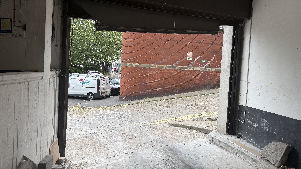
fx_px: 215
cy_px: 76
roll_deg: -3.3
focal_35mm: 27
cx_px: 149
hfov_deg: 69.9
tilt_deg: +0.1
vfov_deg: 42.8
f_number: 1.78
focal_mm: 6.76
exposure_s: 1/1046
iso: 80
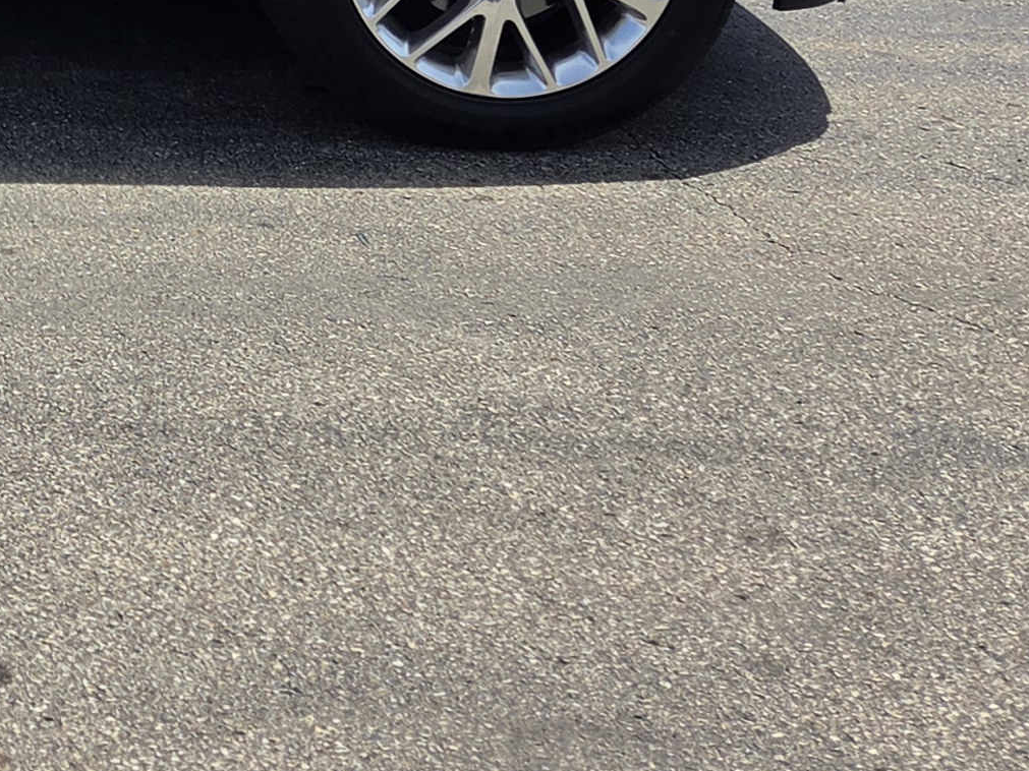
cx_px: -533
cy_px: -503
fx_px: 2705
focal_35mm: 91
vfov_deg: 14.7
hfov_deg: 18.9
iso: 80
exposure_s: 1/3264
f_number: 1.8
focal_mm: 5.4
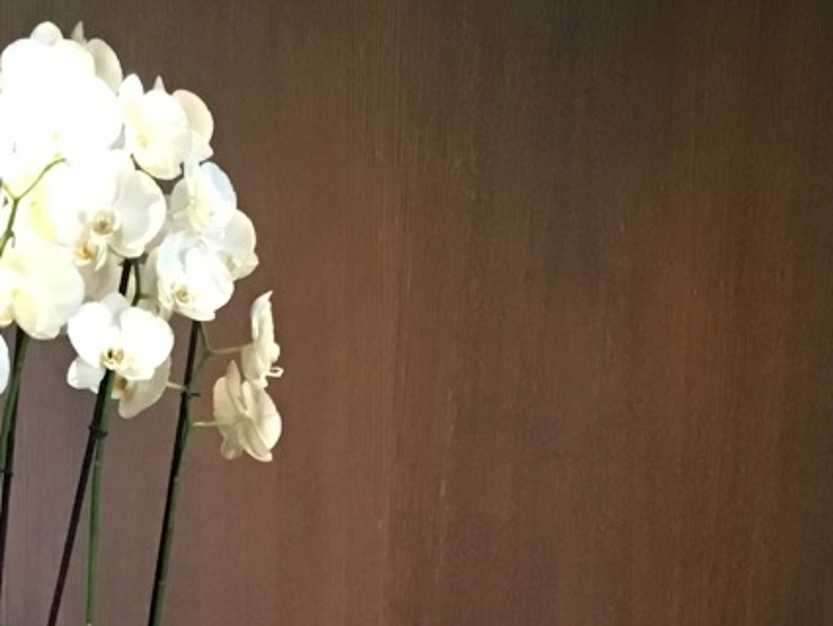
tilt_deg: -13.1
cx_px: 0
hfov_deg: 18.7
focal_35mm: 102
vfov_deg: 13.3
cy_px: 1061
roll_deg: +1.4
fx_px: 2456
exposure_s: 1/10
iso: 80
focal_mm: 4.15
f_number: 2.2
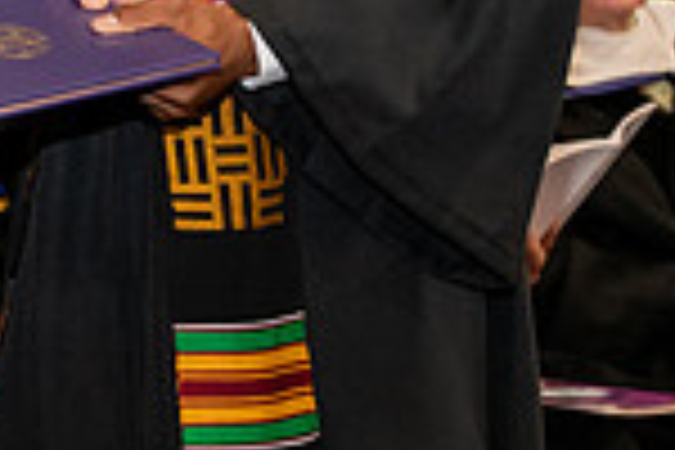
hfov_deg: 7.5
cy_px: -326
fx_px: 5062
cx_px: -238
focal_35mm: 270
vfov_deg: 5.0
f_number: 5
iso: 2000
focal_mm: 70
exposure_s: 1/200
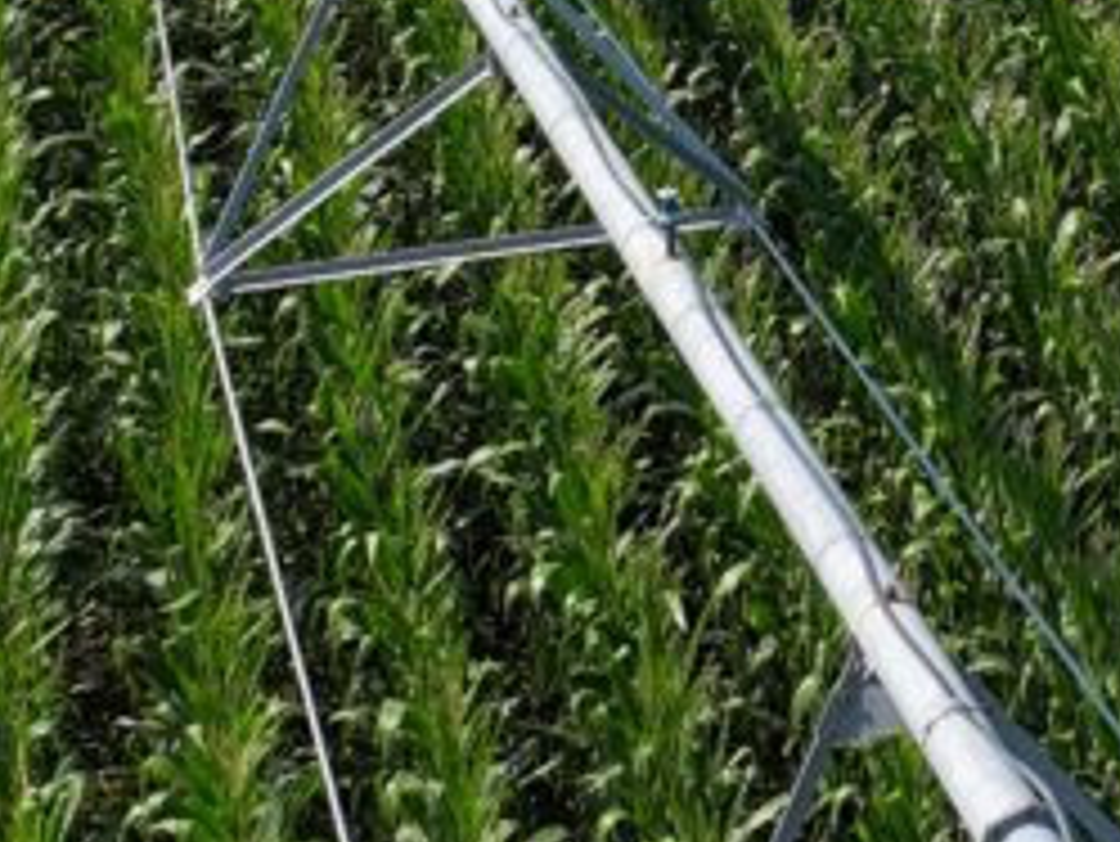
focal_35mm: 154
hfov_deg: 12.7
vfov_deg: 9.5
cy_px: -178
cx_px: 1111
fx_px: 4985
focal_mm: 12.29
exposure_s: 1/1600
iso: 100
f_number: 2.8
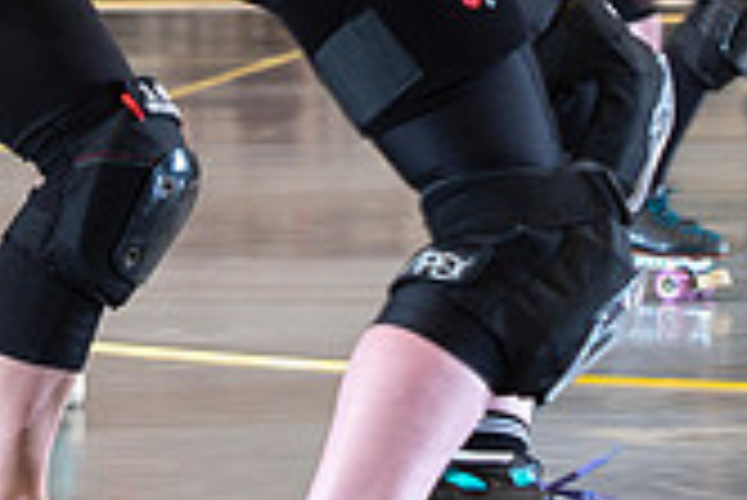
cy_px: -146
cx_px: 297
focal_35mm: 301
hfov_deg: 6.8
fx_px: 6251
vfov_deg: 4.6
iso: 640
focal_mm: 86
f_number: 5.6
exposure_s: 1/160
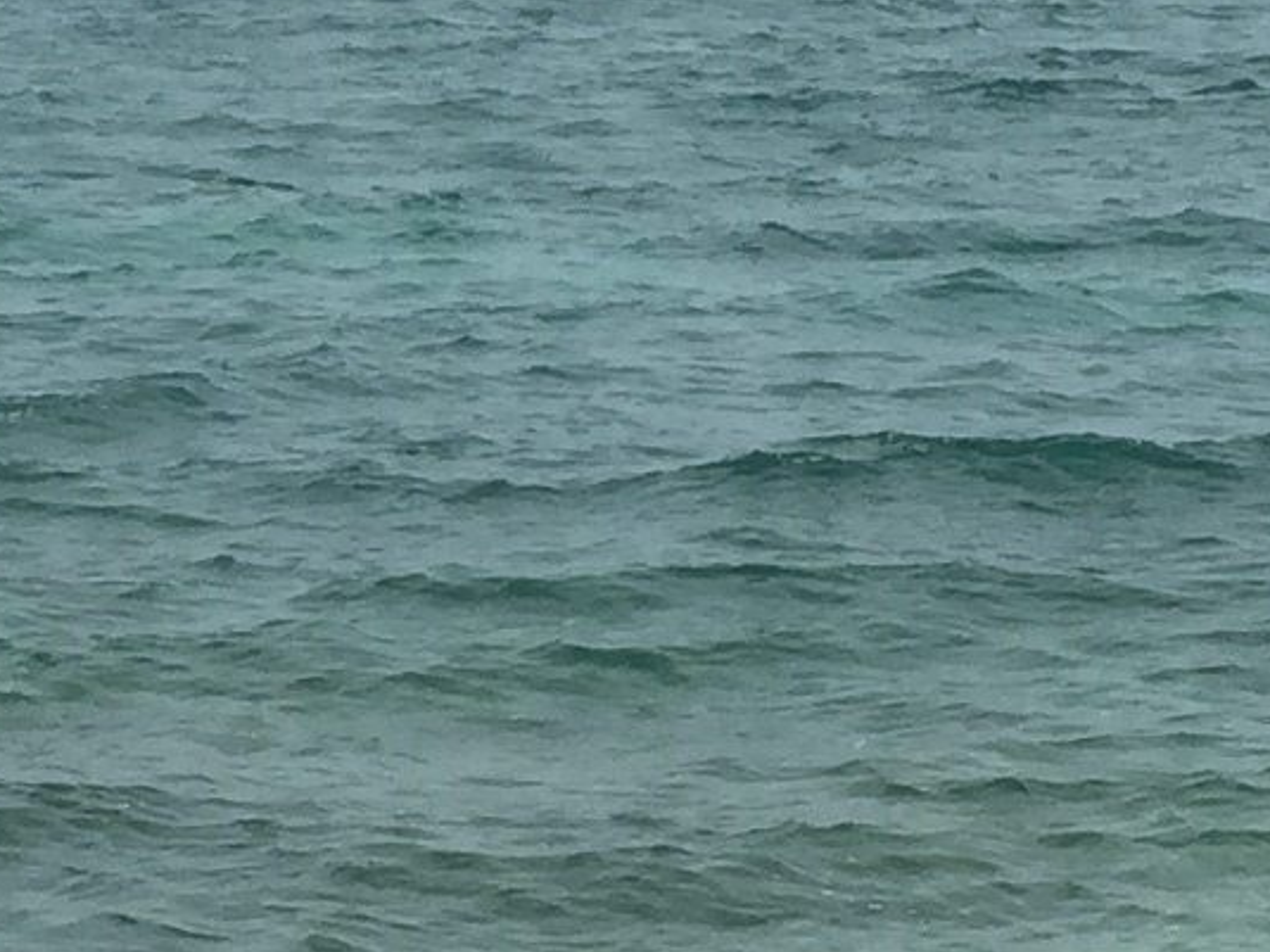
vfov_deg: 8.4
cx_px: 688
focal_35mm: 177
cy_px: 484
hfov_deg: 11.2
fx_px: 6492
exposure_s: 1/2198
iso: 32
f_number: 2.2
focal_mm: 4.15
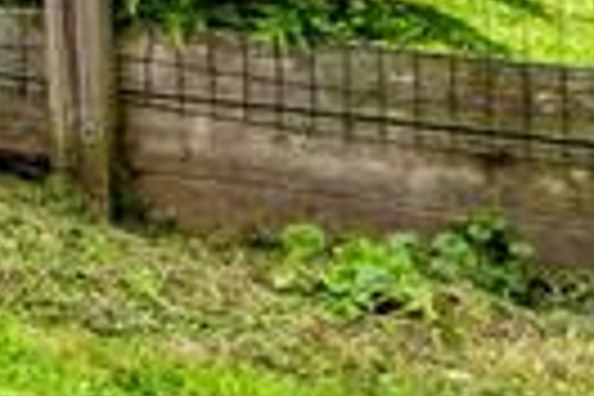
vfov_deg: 6.8
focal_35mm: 186
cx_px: -1476
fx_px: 3069
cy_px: -720
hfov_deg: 8.3
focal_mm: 24
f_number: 10
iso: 100
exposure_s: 1/100
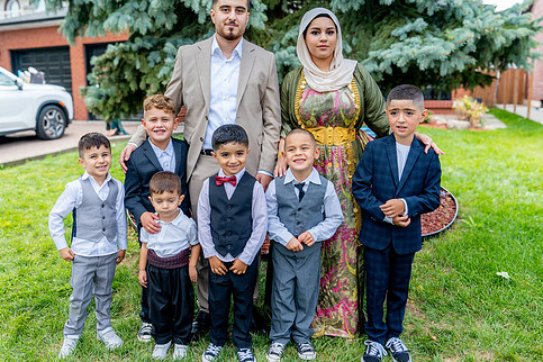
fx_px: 452
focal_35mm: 30
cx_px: 243
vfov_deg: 43.6
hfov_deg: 61.8
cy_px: 168
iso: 320
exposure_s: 1/200
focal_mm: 25
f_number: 7.1
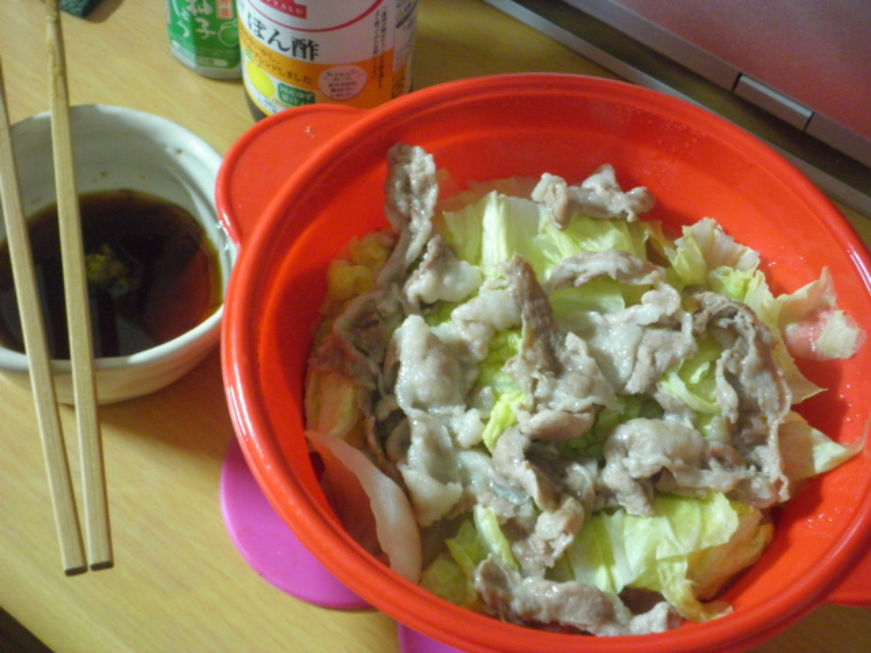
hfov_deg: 40.4
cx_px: 436
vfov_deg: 30.9
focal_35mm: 47
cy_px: 326
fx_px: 1183
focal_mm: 8.3
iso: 400
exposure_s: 1/2
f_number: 3.4
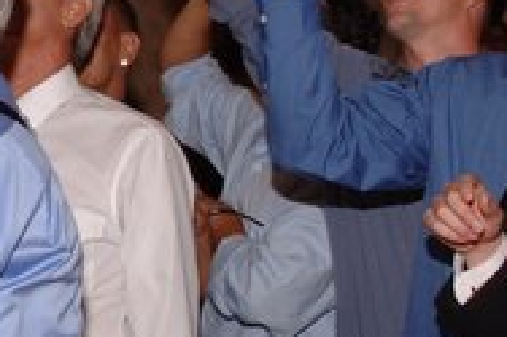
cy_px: 66
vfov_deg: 9.6
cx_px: -138
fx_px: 2012
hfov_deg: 13.9
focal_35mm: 143
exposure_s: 1/50
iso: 400
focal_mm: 28
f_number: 5.6
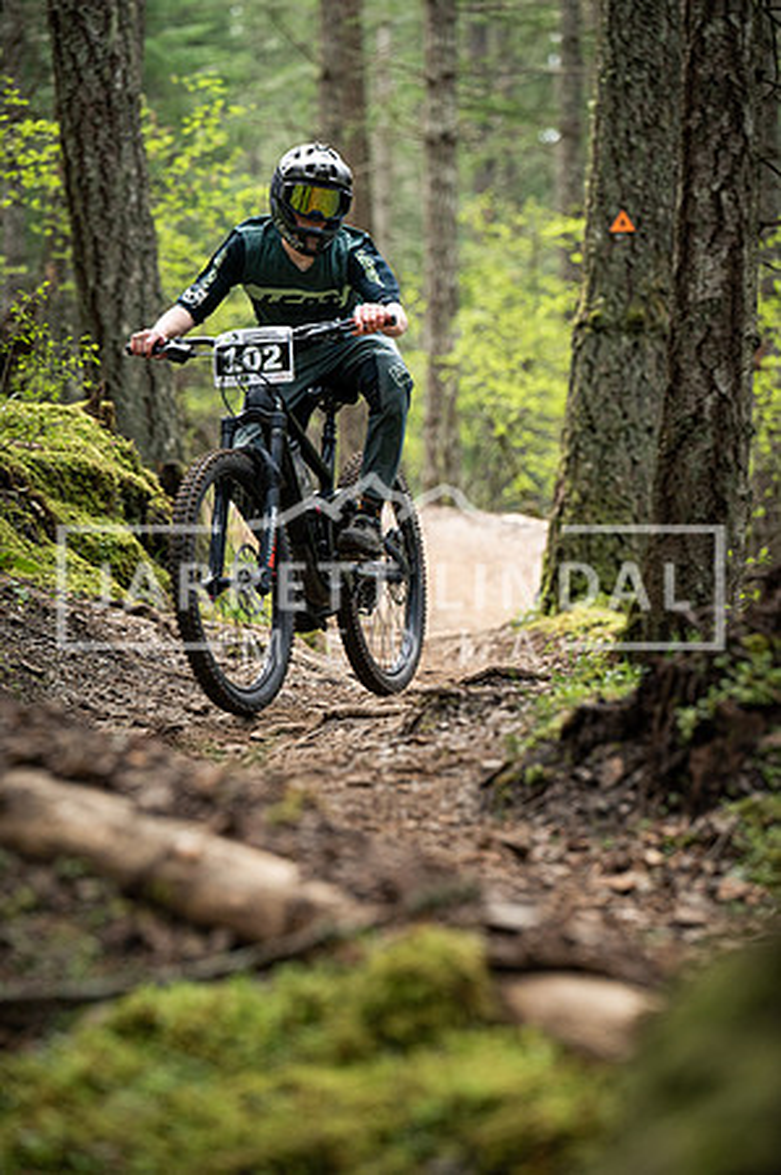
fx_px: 5708
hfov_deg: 7.8
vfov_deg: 11.8
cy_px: 588
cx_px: 390
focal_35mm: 175
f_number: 4
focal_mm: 175
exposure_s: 1/1250
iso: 1600
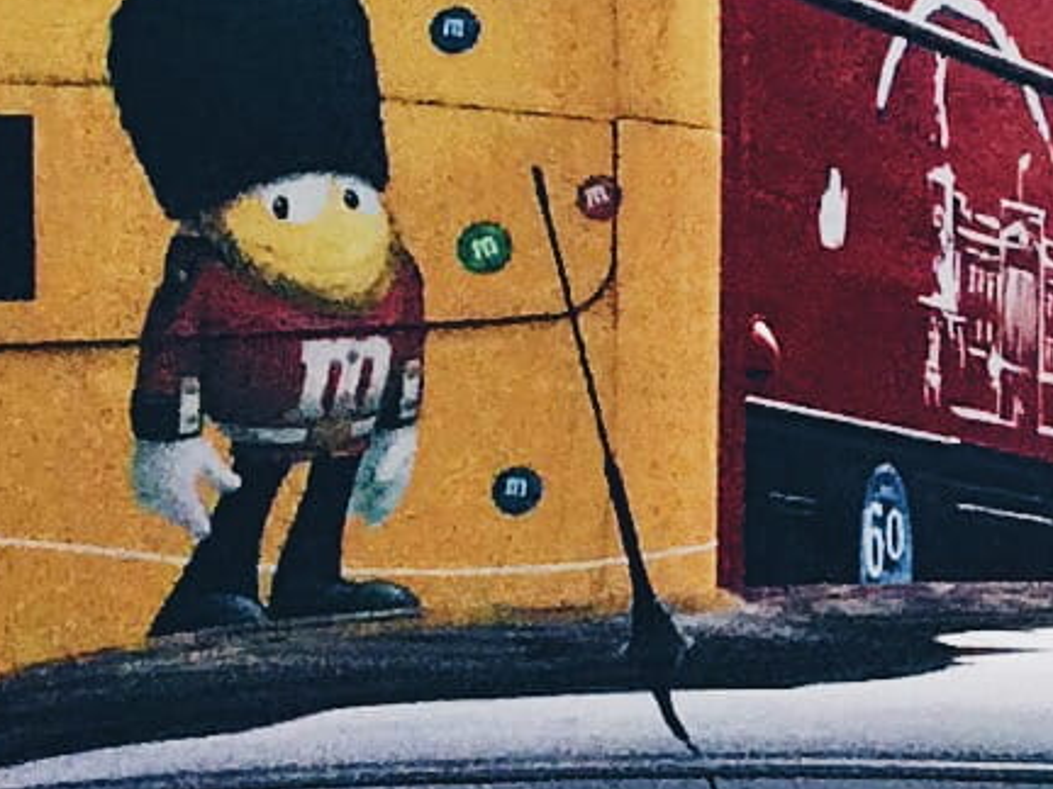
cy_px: 156
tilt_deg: +5.2
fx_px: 6662
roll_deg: +0.4
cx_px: 3125
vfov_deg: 6.8
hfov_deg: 7.9
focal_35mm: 219
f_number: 2.2
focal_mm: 4.15
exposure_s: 1/5882
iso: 40
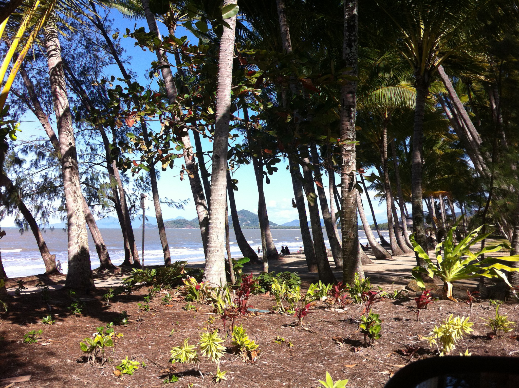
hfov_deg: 52.7
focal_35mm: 35
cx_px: 260
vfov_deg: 40.6
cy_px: 194
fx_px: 524
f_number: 2.8
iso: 80
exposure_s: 1/815
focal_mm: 3.85
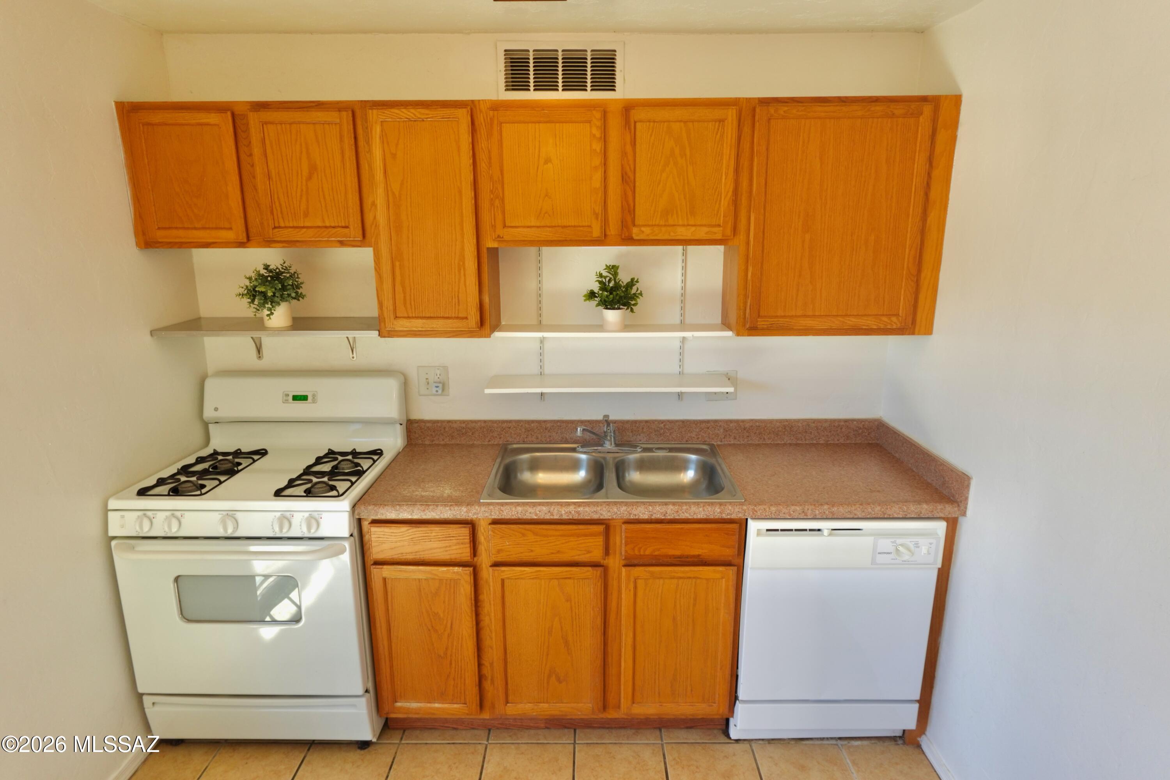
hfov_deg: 84.0
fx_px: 650
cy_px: 390
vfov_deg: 61.9
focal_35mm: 20
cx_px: 585
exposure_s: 1/200
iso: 125
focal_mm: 7.6
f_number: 2
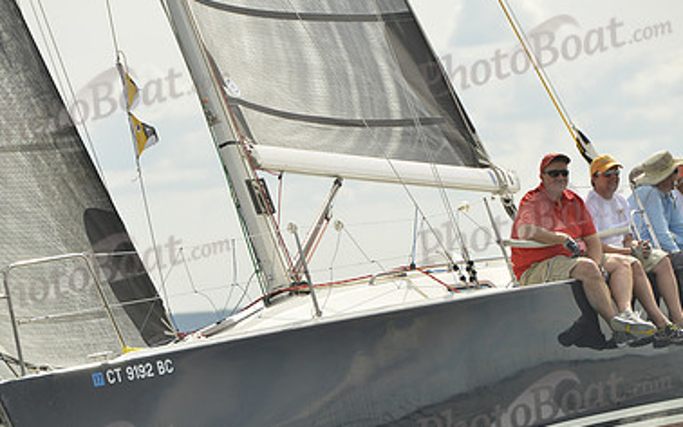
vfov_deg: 4.2
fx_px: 5824
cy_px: 339
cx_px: 325
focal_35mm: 313
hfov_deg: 6.7
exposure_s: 1/1000
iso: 200
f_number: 7.1
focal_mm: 200
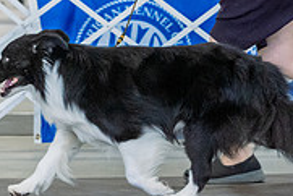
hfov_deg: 5.2
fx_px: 3234
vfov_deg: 3.5
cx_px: 115
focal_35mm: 397
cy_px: -27
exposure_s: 1/400
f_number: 4
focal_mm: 124
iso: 6400
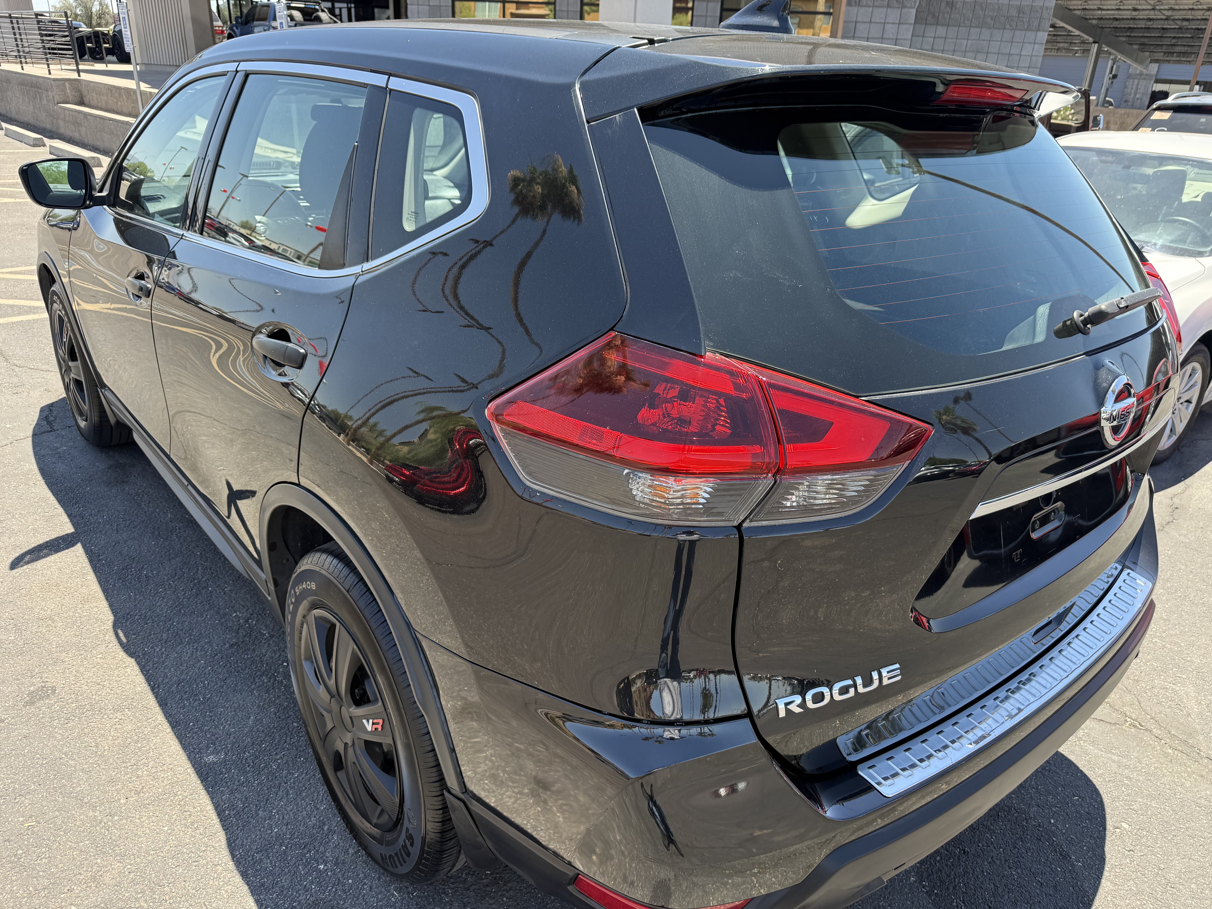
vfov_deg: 56.8
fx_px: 840
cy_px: 454
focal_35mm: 24
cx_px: 606
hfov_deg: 71.6
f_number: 1.78
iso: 80
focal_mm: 6.76
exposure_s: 1/683
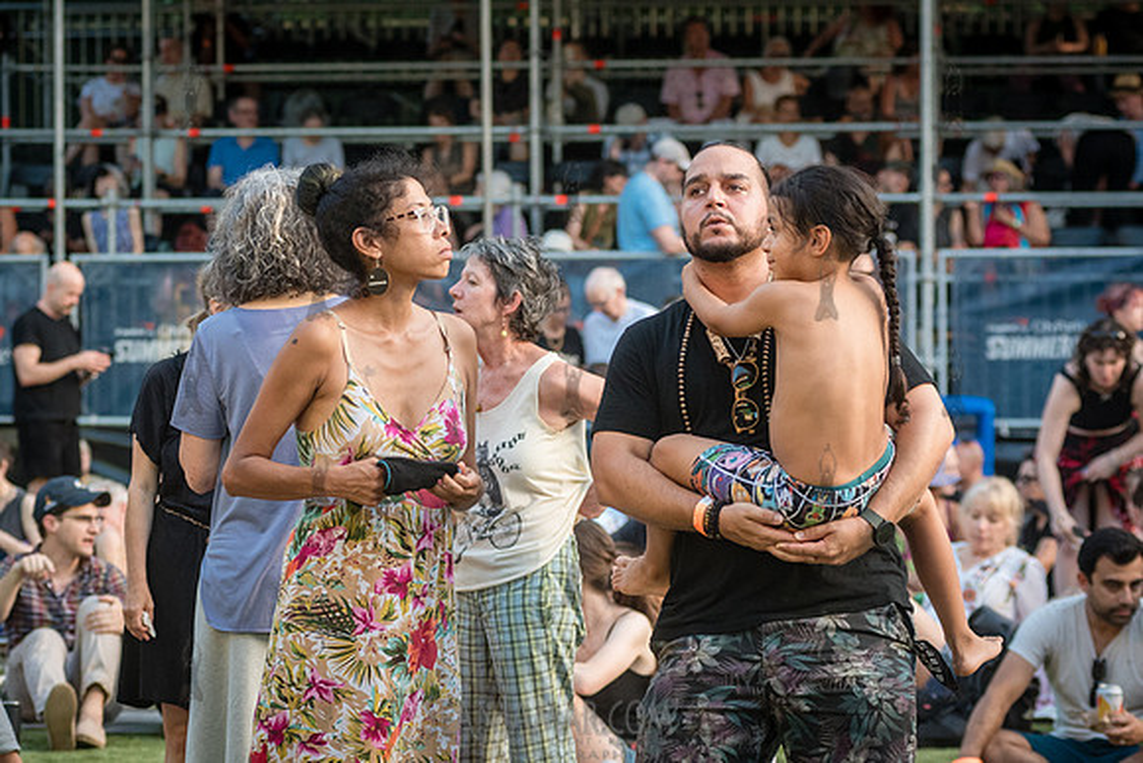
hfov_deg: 15.7
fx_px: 4138
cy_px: 400
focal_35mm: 130
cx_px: 510
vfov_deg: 10.5
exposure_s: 1/400
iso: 2000
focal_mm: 92
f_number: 4
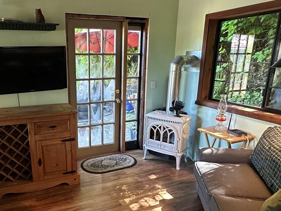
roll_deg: +0.7
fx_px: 235
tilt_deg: -15.7
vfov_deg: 48.1
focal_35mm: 29
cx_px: 97
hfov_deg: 60.4
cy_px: 121
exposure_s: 1/60
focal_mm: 2.22
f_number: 2.2
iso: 640
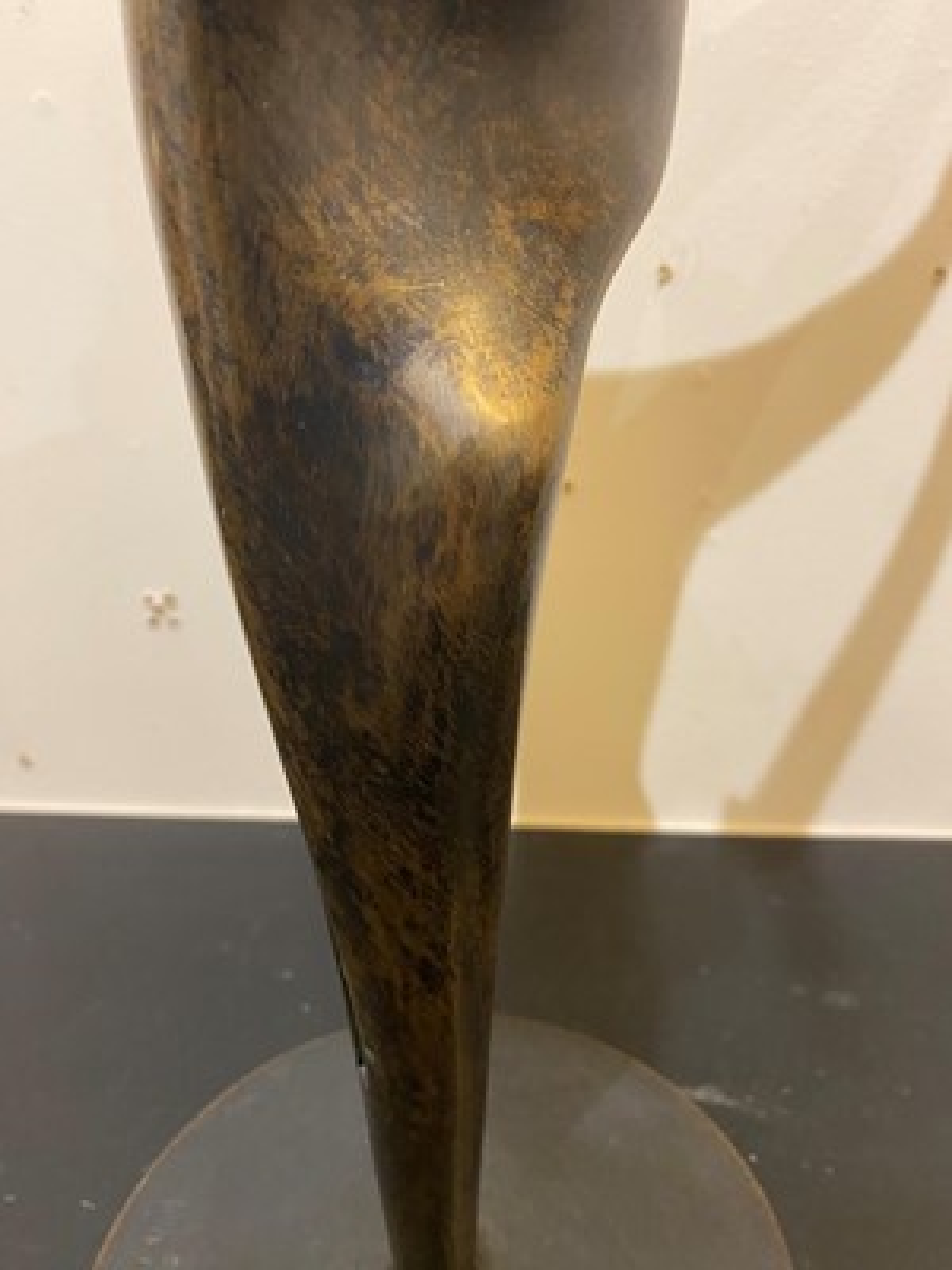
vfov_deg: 67.3
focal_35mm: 26
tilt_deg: -21.2
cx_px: 476
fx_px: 953
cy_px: 635
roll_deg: +1.4
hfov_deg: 53.1
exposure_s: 1/50
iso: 320
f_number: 1.8
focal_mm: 4.25
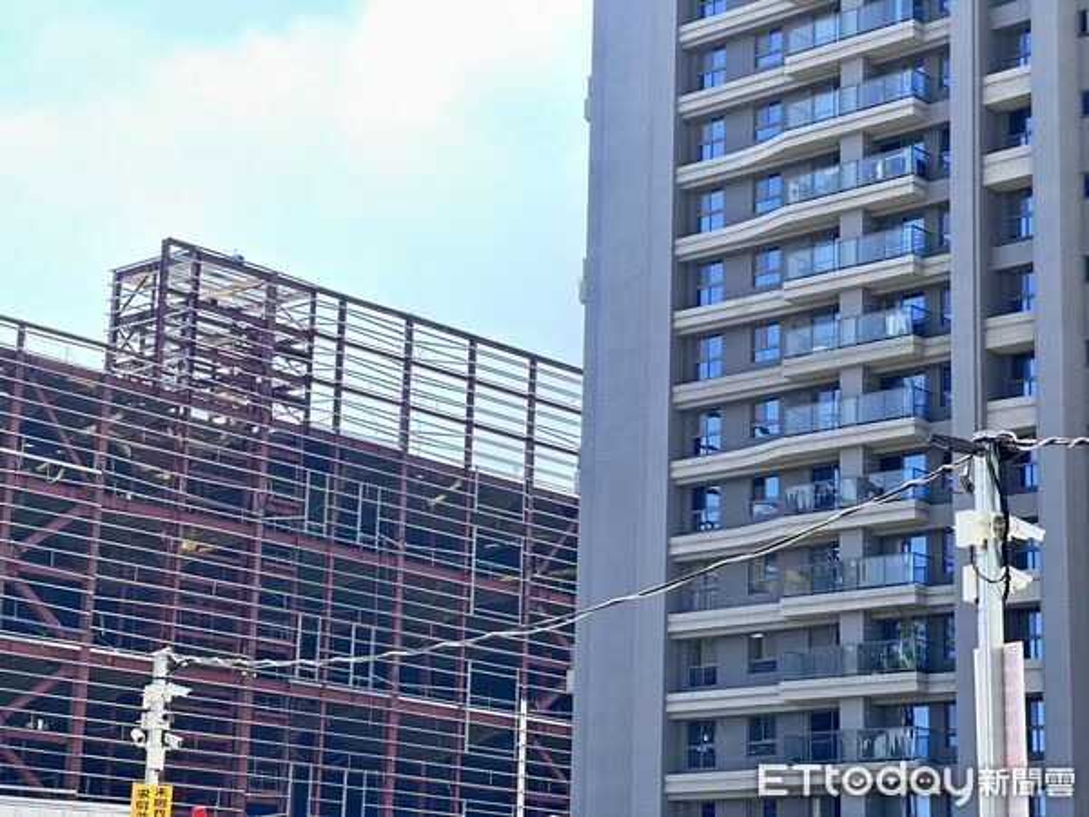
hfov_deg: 25.3
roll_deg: -2.0
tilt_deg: +14.6
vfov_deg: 19.1
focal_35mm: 77
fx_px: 2422
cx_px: 544
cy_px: 408
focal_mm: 9
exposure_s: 1/195
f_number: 2.8
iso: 32
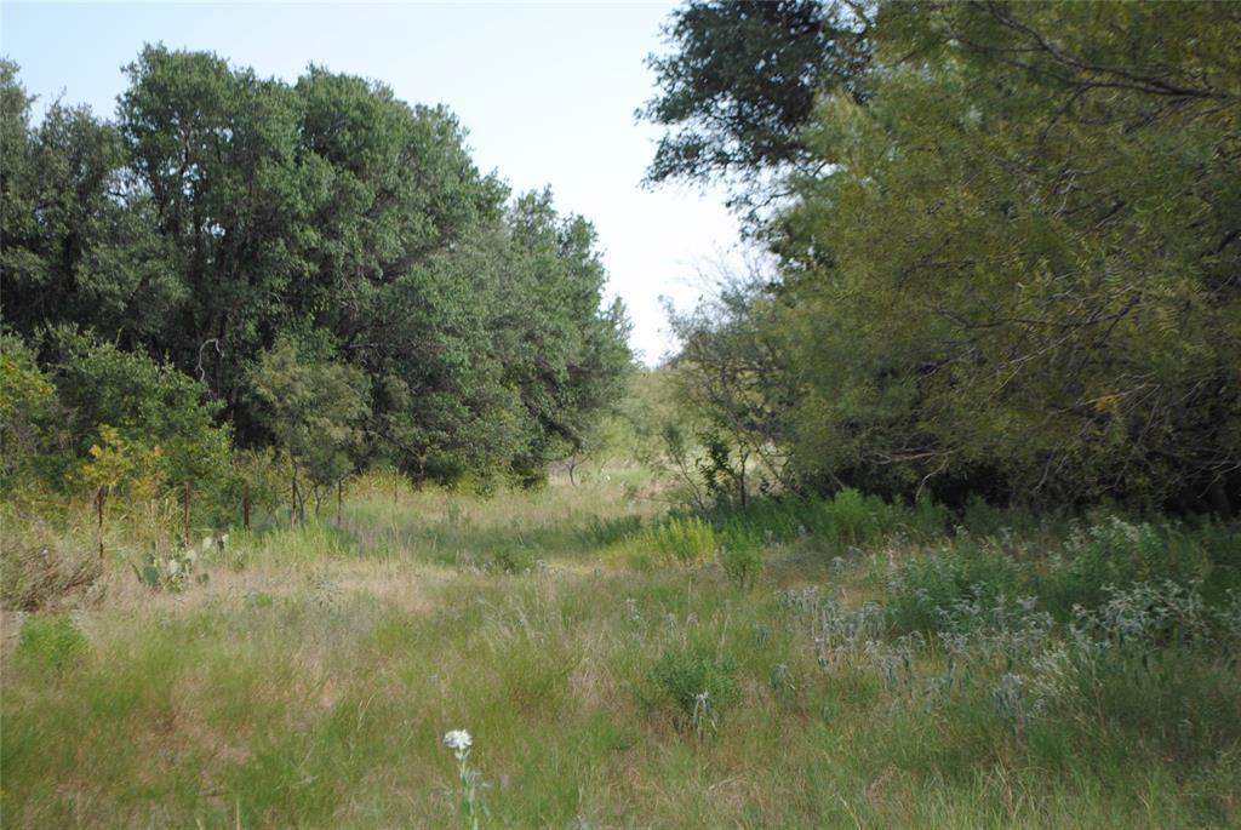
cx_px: 620
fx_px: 2588
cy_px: 415
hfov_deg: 27.0
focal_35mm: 75
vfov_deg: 18.2
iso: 100
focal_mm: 50
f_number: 5.6
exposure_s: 1/160
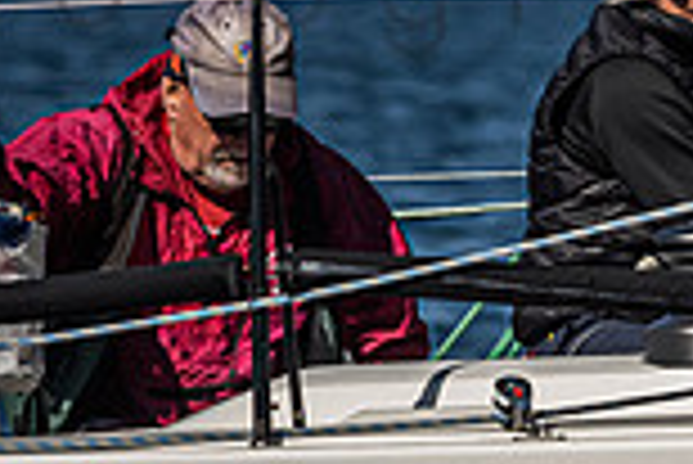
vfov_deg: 1.4
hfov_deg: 2.2
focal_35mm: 949
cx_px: 1242
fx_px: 18285
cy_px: -625
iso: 400
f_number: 5
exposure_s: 1/8000
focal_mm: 190
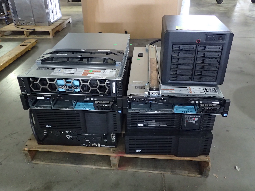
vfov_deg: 46.8
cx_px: 128
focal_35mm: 30
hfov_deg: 60.0
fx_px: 221
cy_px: 96
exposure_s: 1/30
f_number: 2.3
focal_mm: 5.5
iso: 800
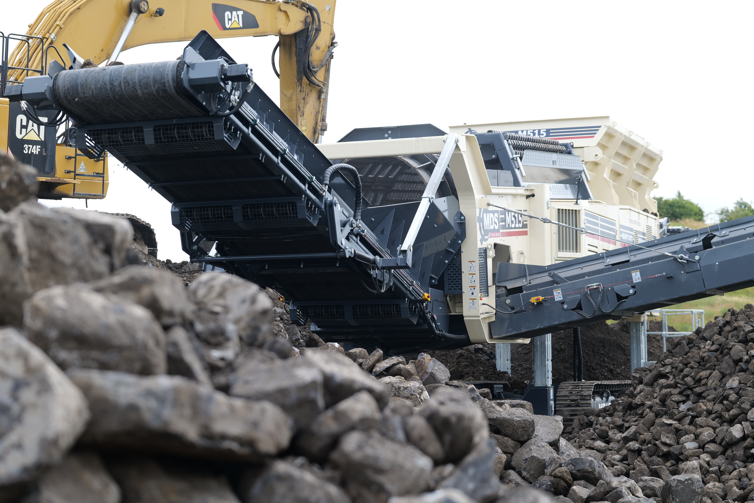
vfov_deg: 18.4
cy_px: 252
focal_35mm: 74
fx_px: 1550
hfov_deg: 27.3
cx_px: 377
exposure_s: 1/320
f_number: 4
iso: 100
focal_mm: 74
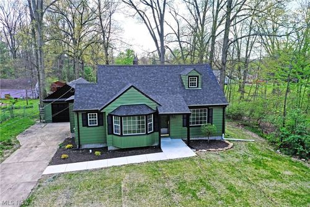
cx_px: 155
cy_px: 104
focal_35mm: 28
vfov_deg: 46.4
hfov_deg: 65.5
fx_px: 241
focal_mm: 10.26
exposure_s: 1/240
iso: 100
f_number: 5
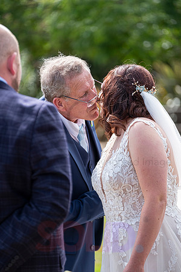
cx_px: 90
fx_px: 1463
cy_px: 136
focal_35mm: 194
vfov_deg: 10.6
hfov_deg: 7.1
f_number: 2.8
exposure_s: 1/1000
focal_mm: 129.2
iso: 200
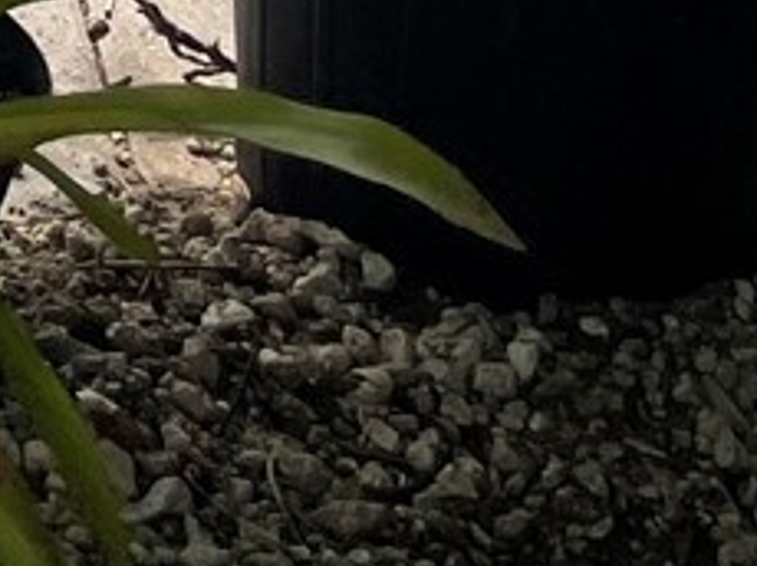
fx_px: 3954
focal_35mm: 181
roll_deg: +1.0
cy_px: -1204
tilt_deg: -7.6
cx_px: -1172
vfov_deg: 7.2
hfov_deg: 9.5
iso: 32
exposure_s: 1/3401
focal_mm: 4.2
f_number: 1.6
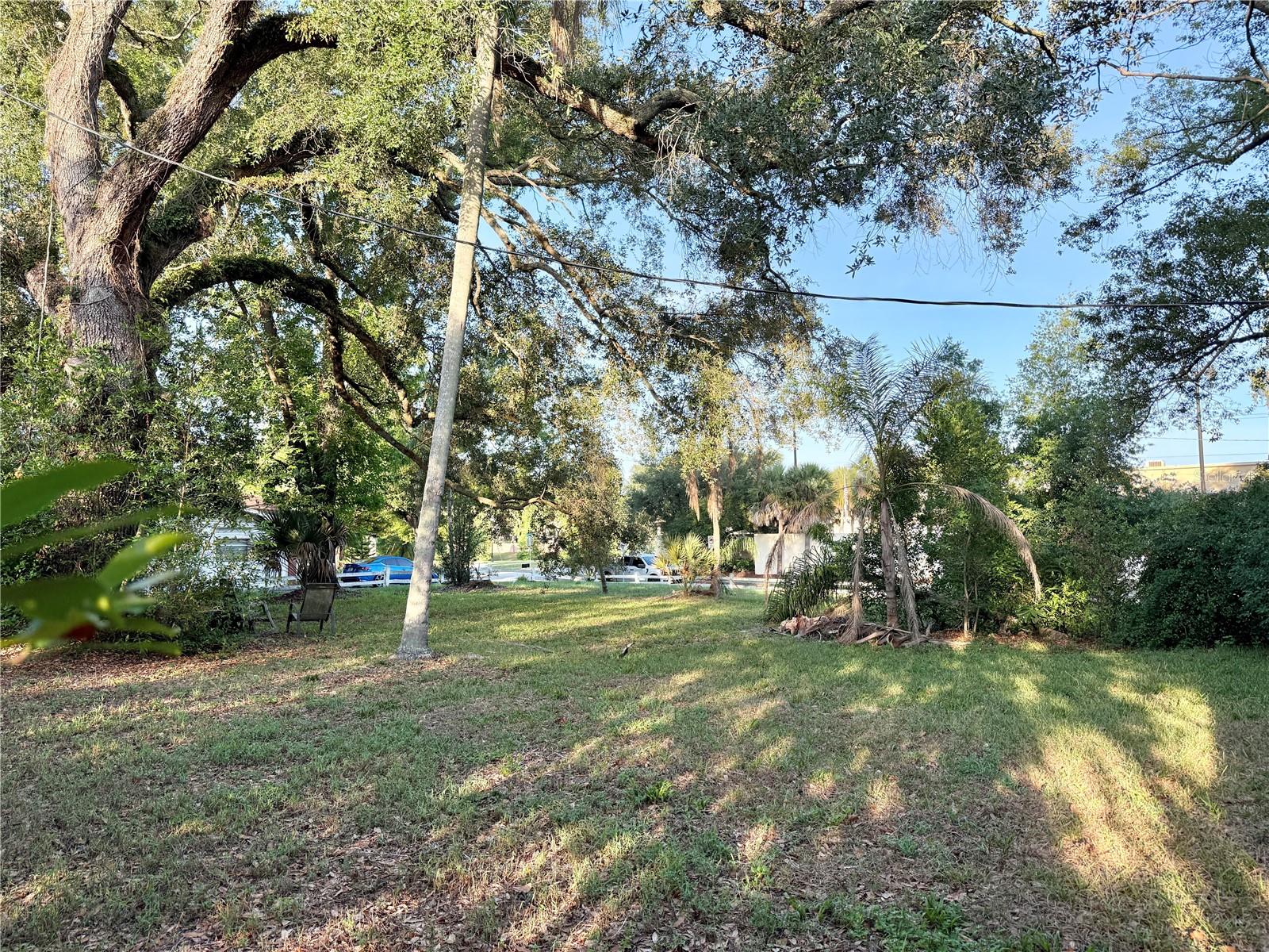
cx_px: 634
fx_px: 880
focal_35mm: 24
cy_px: 476
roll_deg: +0.4
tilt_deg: +4.9
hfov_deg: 71.6
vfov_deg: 56.8
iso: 100
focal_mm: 6.76
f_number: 1.78
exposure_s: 1/868
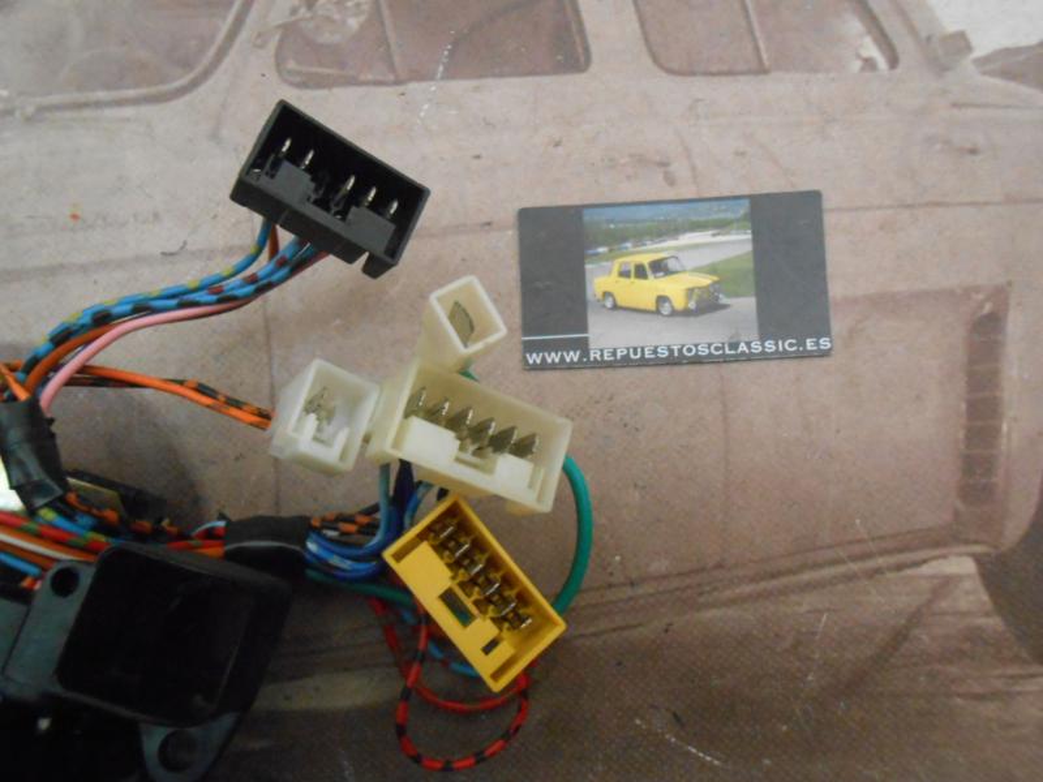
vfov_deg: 53.1
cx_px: 522
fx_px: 783
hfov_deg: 67.3
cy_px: 391
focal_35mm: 26
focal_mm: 4.6
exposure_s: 1/25
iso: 800
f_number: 3.5
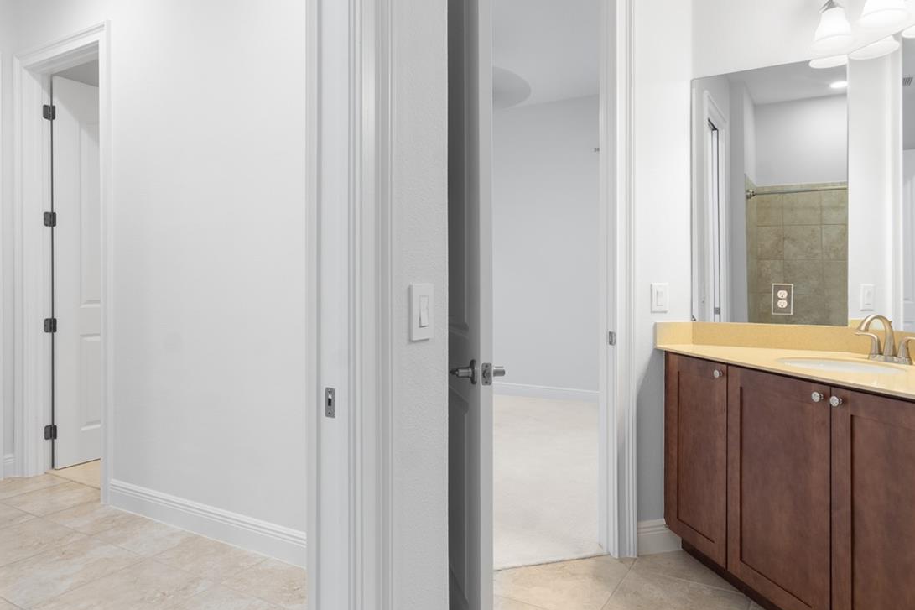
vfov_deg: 57.2
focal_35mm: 22
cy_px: 313
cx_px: 489
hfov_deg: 78.5
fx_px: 559
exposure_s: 1/2.5
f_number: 7.1
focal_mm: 10
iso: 320
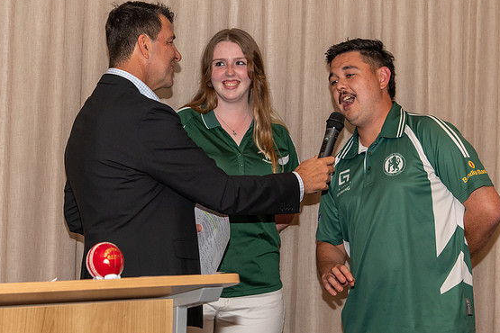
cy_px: 96
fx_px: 1236
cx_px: 147
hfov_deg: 22.7
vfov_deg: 15.3
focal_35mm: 89
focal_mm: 62
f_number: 5.6
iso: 800
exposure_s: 1/60
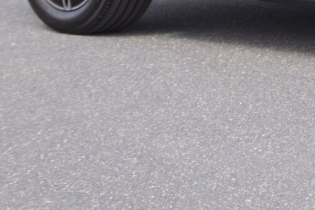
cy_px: -172
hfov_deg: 6.4
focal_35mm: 316
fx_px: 2764
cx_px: 503
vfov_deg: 4.3
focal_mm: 55
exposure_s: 1/125
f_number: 5.6
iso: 100
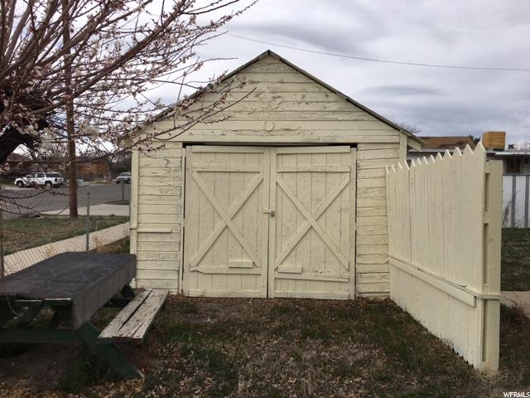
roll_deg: -0.5
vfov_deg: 48.2
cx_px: 265
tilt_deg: -0.3
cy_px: 199
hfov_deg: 61.7
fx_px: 444
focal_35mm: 29
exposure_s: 1/1350
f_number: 2.2
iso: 25
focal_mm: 4.15
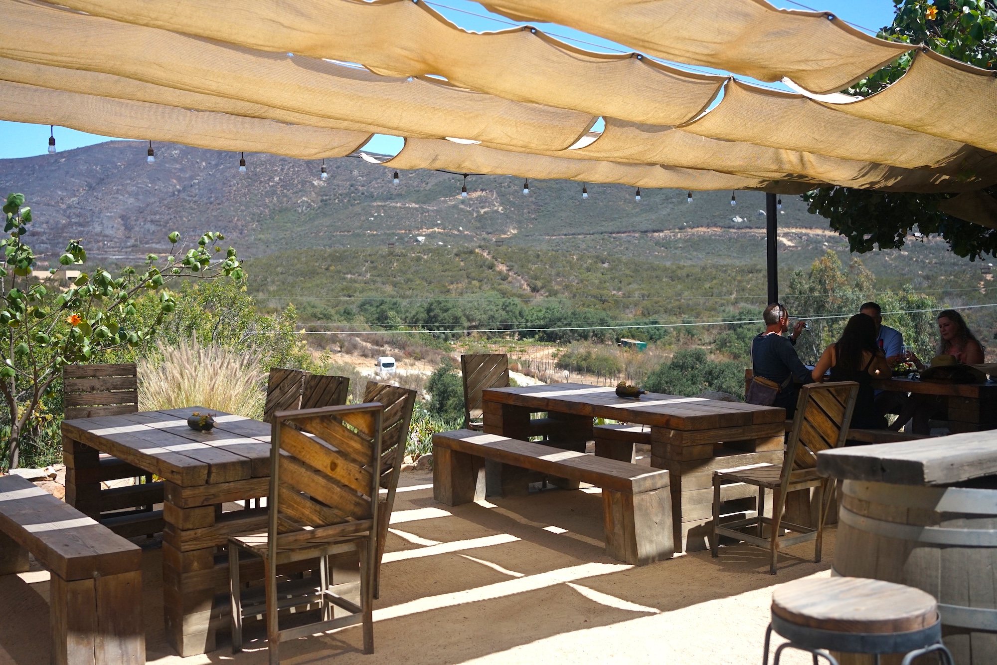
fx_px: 969
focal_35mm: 35
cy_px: 332
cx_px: 498
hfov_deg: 54.4
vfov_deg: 37.8
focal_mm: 35
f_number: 4
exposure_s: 1/2000
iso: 640
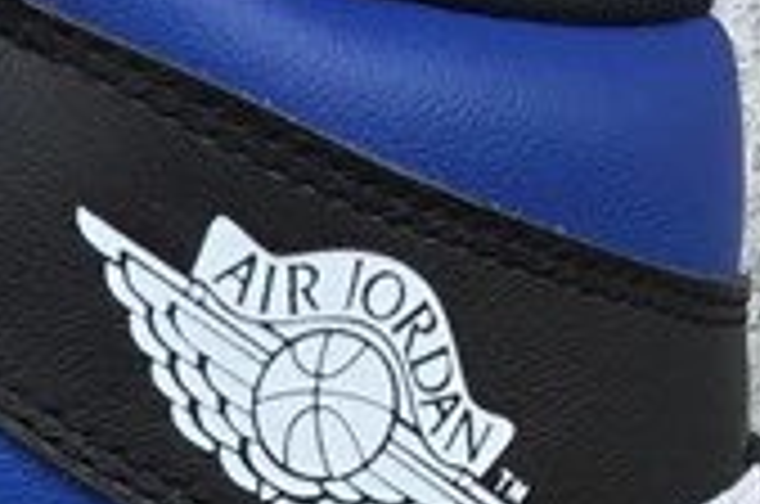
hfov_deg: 11.4
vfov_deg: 7.6
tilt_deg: -17.1
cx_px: -436
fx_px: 3624
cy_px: 1033
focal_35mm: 172
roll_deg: -0.9
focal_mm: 3.3
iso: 25
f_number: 2.4
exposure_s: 1/309
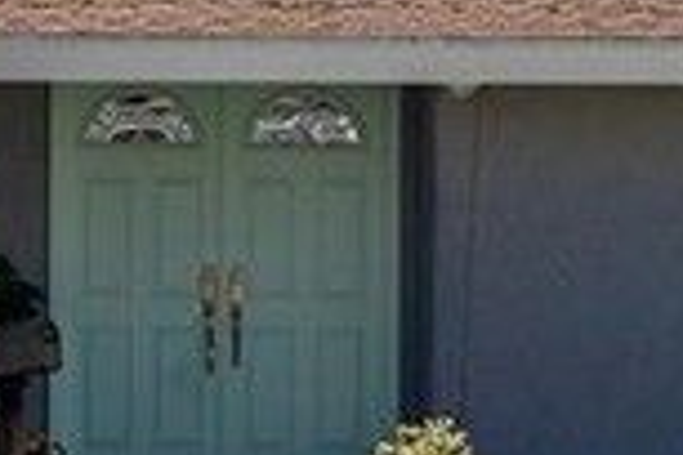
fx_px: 5331
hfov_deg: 7.3
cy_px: -49
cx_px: -134
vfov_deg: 4.9
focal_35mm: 281
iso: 320
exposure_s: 1/5000
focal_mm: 42
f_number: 5.6
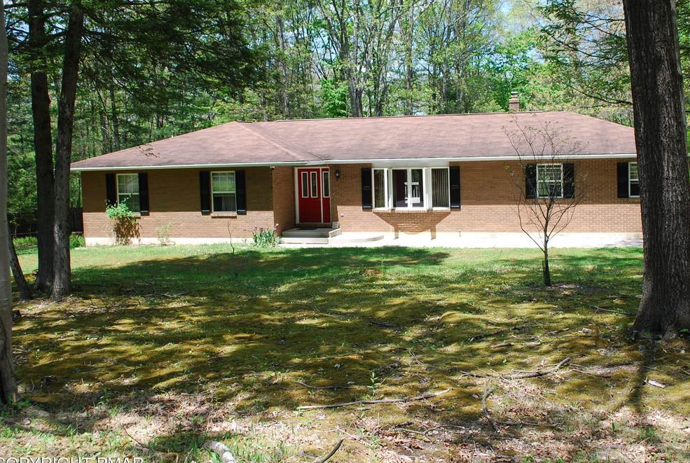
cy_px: 190
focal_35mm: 39
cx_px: 386
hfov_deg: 49.4
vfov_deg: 34.3
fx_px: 749
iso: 100
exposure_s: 1/160
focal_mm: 20
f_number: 6.3
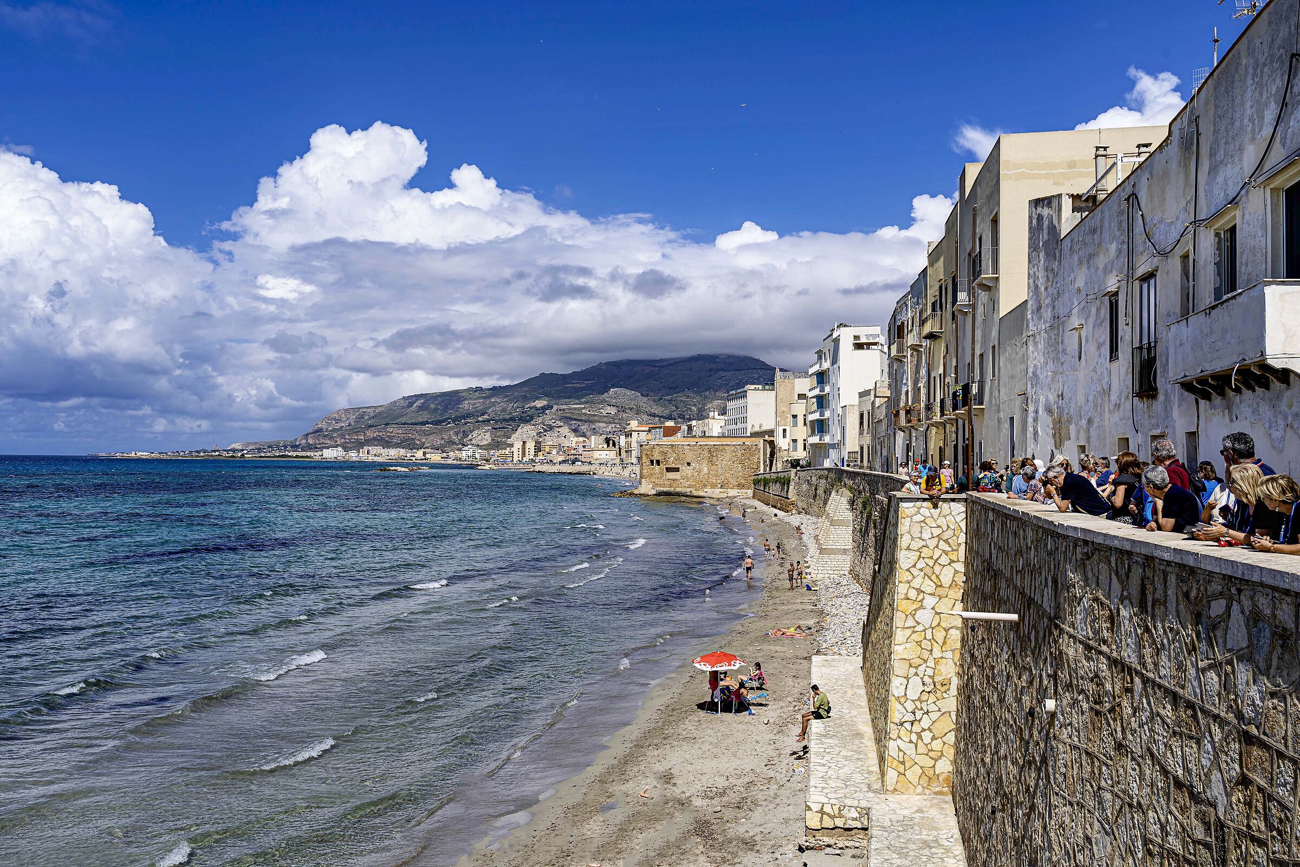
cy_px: 434
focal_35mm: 30
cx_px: 650
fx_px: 1083
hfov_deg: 61.9
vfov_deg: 43.6
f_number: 11
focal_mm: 30
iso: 125
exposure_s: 1/250
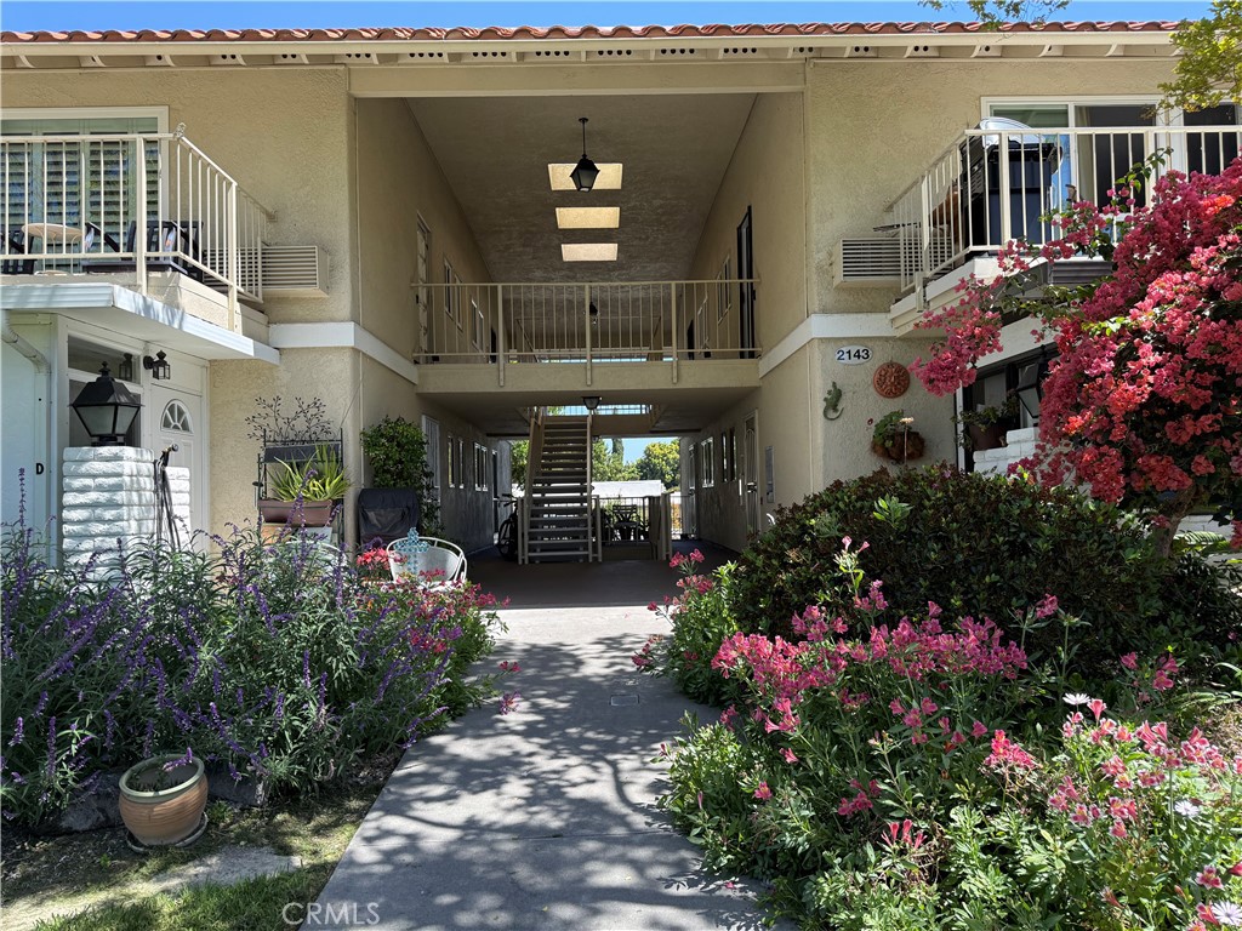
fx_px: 861
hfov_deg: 71.6
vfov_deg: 56.8
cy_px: 466
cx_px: 621
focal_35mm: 24
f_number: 1.78
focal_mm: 6.76
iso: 100
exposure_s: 1/1230
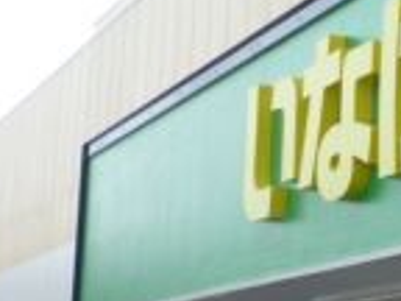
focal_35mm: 138
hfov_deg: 13.5
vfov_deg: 10.7
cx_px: 593
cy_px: 89
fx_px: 1599
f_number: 2.8
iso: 80
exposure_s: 1/400
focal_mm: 4.4
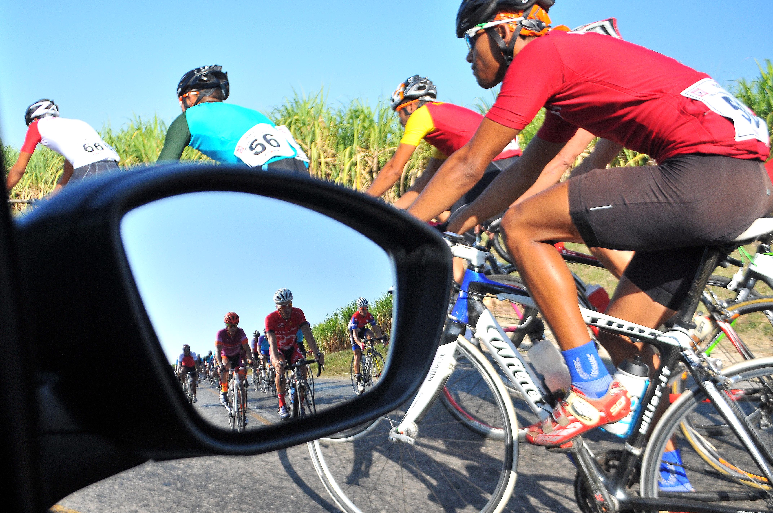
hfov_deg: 57.3
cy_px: 256
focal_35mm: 33
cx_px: 386
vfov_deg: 39.9
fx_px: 708
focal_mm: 22
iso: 400
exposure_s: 1/2000
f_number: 6.3
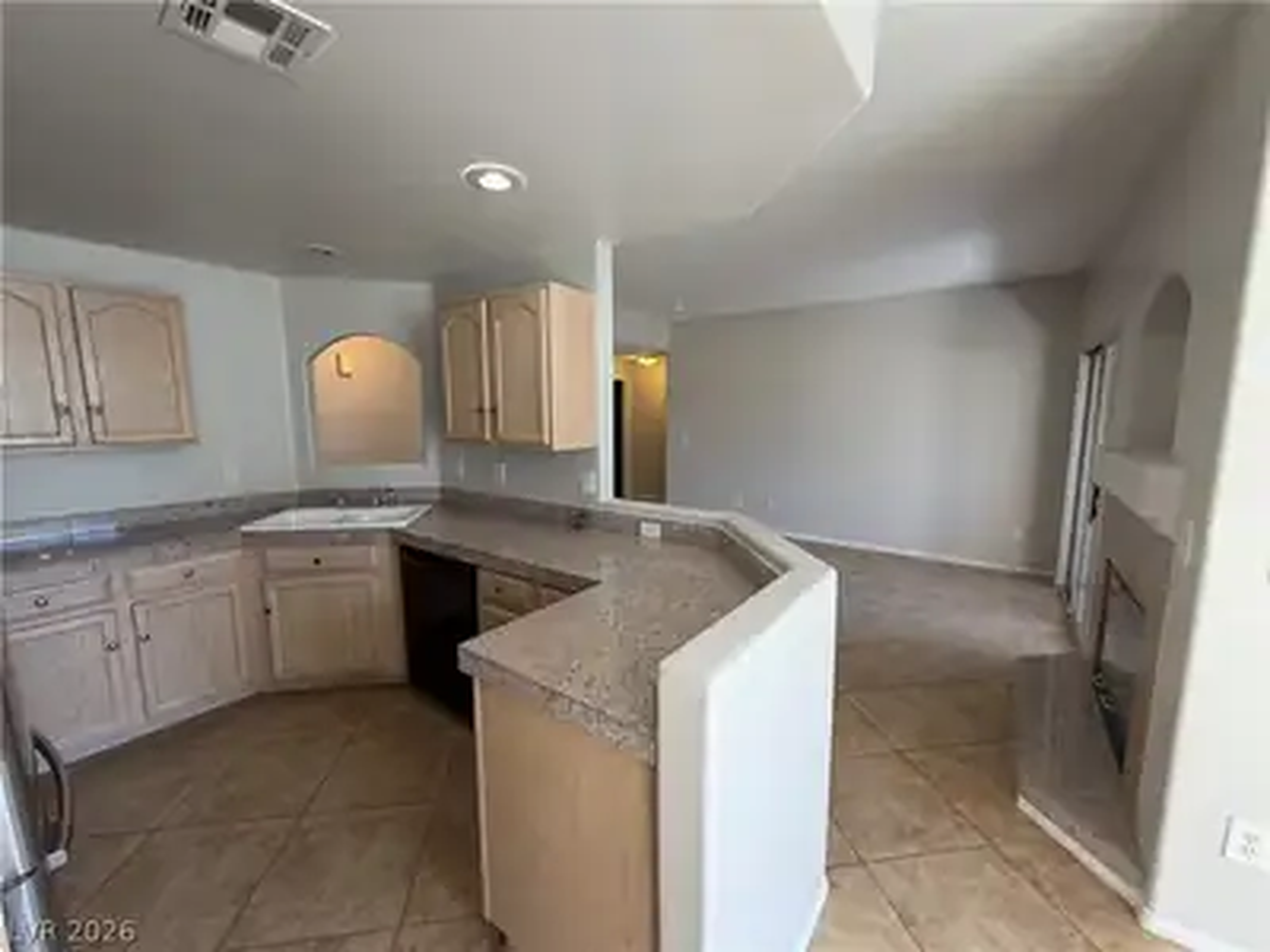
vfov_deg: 85.7
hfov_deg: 102.1
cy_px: 476
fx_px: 514
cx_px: 635
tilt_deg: -7.8
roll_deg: +0.1
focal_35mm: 14
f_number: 2.2
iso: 200
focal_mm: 2.22
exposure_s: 1/120
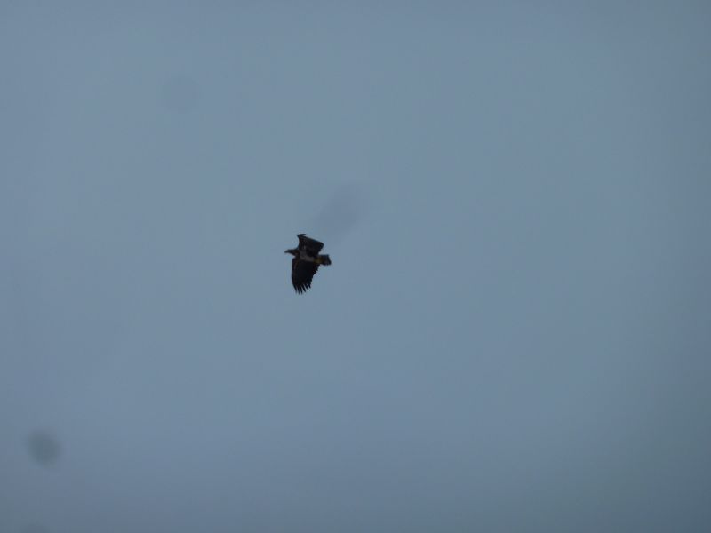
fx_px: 6162
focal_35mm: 300
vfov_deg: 5.0
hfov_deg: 6.6
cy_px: 266
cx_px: 356
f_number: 4.9
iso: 80
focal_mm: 49.2
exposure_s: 1/200
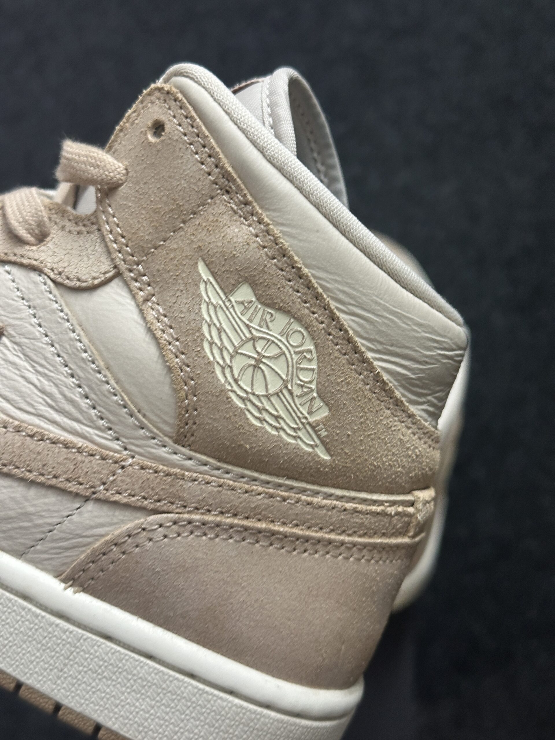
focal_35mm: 48
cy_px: 370
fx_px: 1026
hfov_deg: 30.3
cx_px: 278
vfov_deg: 39.7
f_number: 1.78
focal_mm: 6.86
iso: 200
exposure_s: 1/50
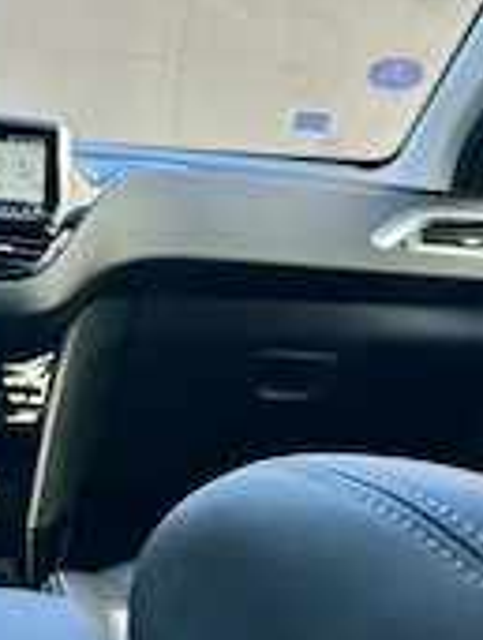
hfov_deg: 25.2
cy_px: 348
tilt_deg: -6.6
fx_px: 1038
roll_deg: -5.9
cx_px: 30
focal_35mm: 56
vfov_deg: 34.3
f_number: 1.78
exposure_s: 1/341
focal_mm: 6.86
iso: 80
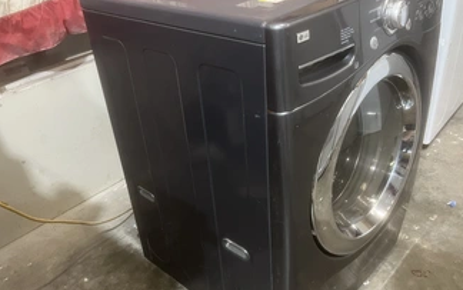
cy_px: 167
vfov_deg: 37.3
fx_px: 429
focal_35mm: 34
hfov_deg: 56.5
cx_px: 204
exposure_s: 1/60
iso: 250
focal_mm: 5.1
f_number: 1.6
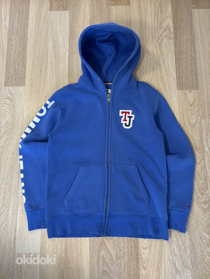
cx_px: 105
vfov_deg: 67.3
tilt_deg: -79.6
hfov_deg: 53.1
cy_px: 140
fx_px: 210
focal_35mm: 26
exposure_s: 1/60
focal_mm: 5.96
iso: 160
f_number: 1.6
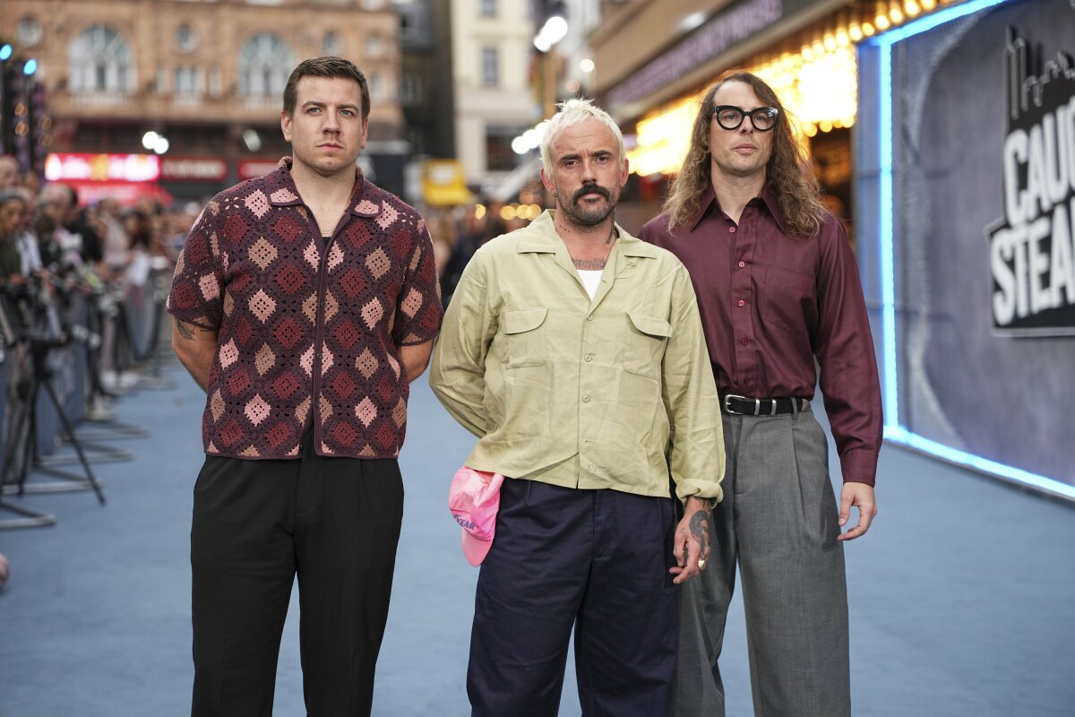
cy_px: 358
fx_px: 2090
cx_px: 538
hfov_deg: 28.8
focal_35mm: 70
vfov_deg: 19.5
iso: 320
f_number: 2
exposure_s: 1/800
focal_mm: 70
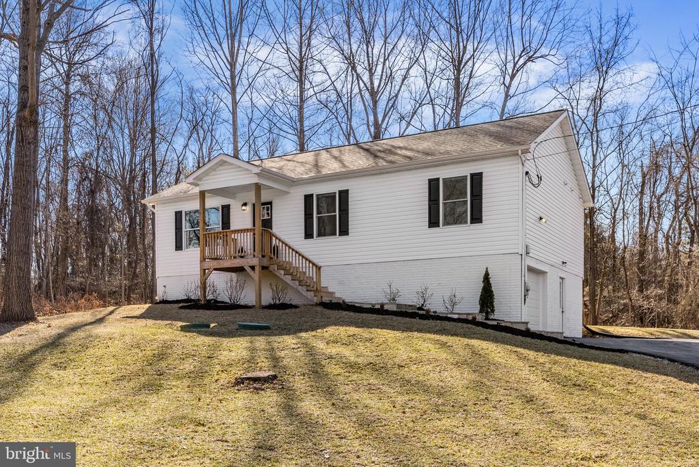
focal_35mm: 35
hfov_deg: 54.4
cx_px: 350
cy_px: 234
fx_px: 680
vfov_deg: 37.9
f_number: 8
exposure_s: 1/640
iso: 640
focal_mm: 35
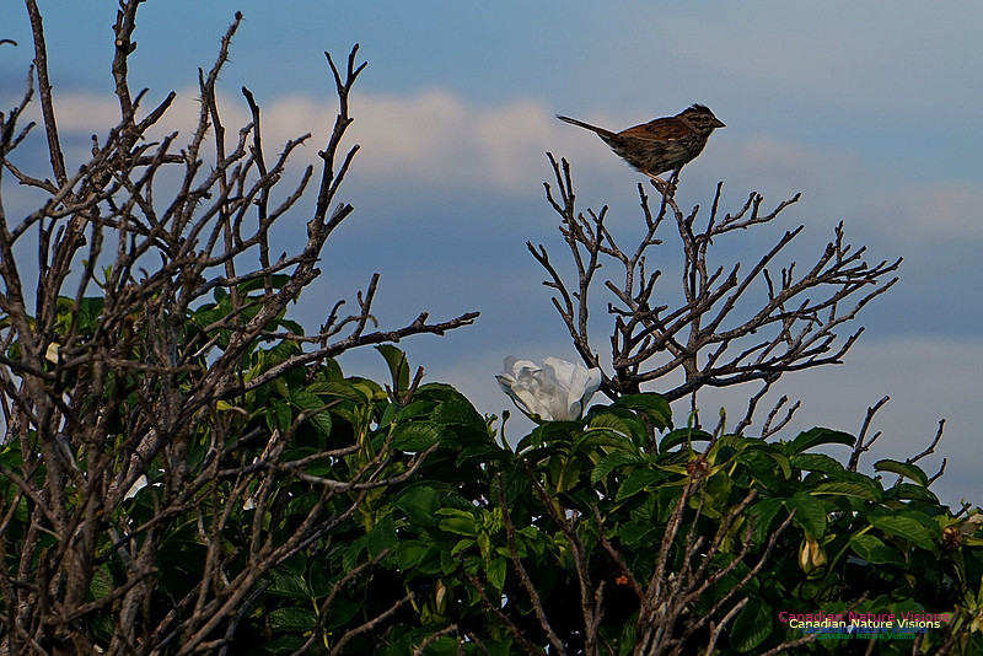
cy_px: 328
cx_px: 492
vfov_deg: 4.4
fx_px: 8604
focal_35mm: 315
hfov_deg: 6.5
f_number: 13
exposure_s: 1/800
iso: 800
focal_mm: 210
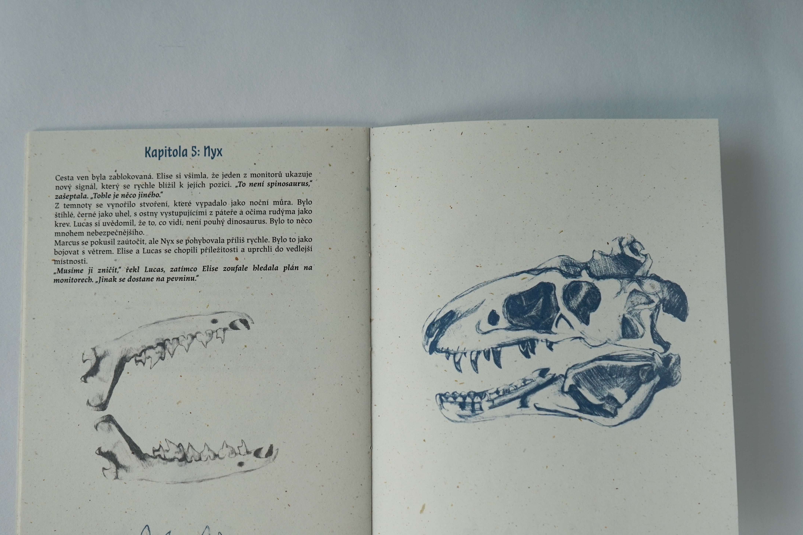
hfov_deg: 41.9
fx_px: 1048
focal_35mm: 47
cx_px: 376
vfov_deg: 28.5
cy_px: 351
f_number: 4
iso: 400
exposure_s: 1/640
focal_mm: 34
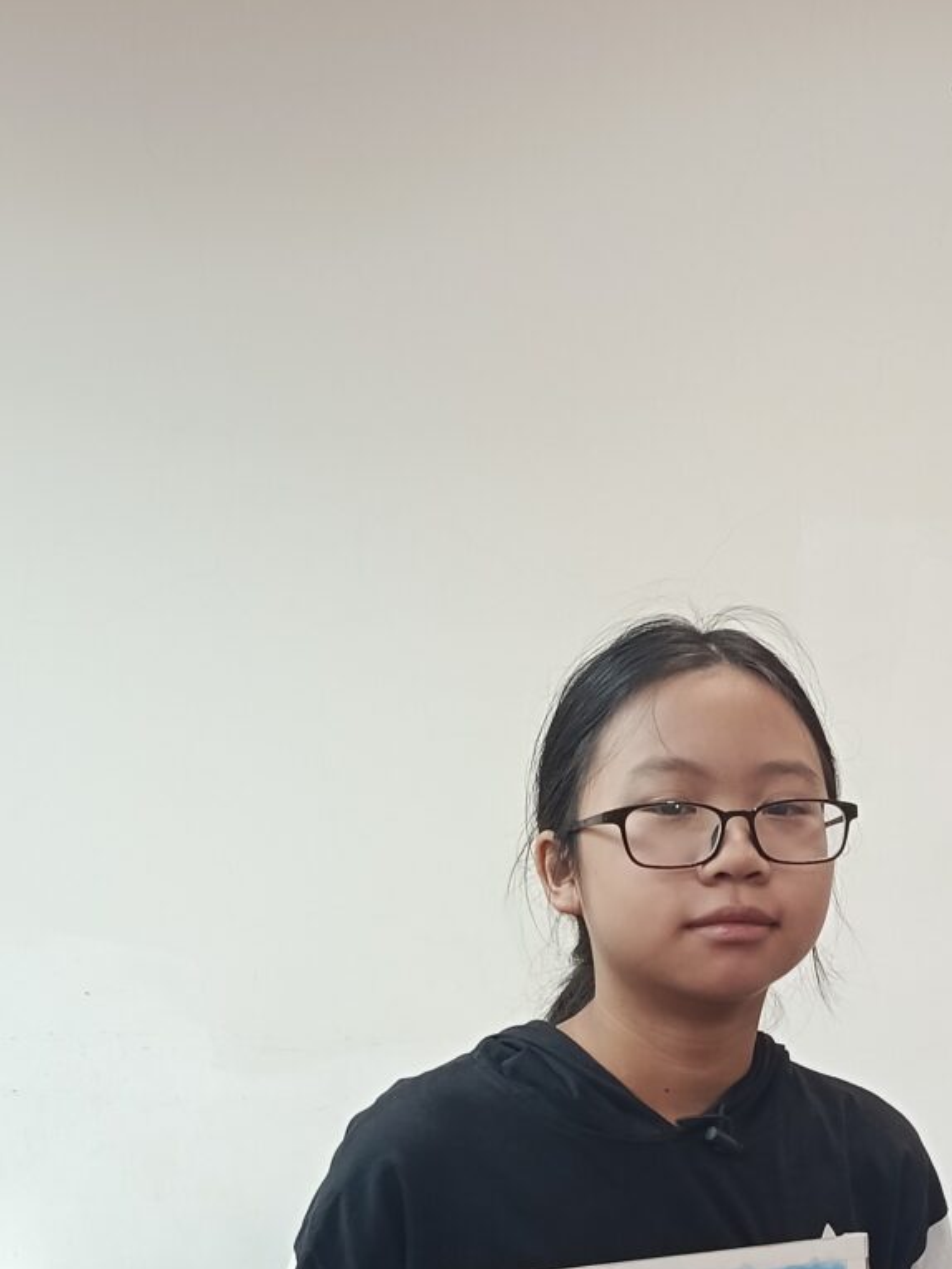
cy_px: 1104
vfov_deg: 33.9
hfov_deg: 26.8
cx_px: 683
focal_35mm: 54
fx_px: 1980
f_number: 1.7
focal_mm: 5.24
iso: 454
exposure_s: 1/100
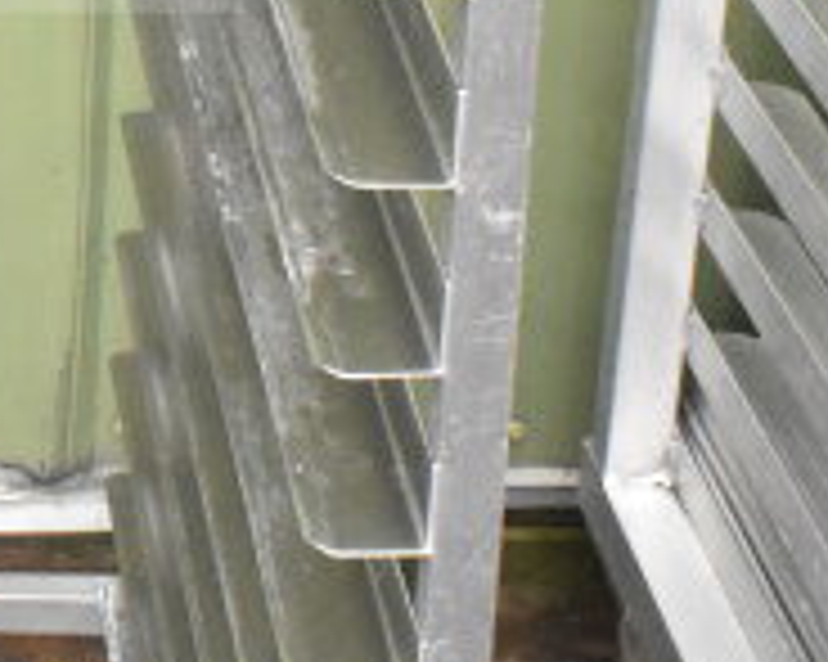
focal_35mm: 147
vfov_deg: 10.1
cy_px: -345
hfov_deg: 12.6
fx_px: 3609
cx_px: -279
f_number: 11
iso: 6400
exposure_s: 1/500
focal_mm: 21
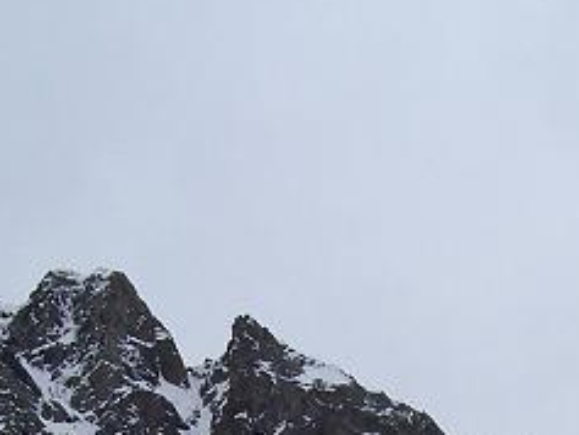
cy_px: 687
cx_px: 264
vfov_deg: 12.7
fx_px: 1841
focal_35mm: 110
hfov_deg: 17.9
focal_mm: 5.6
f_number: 5.6
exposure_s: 1/1500
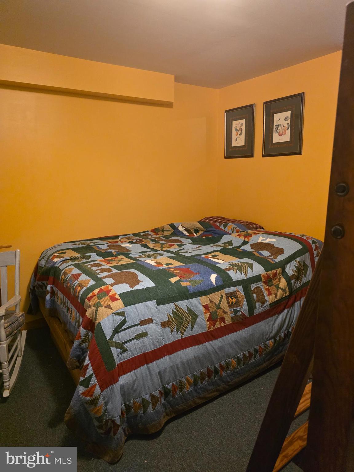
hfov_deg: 58.9
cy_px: 236
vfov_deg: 73.9
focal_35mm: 23
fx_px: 314
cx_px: 177
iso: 2000
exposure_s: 1/120
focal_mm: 6.3
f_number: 1.7
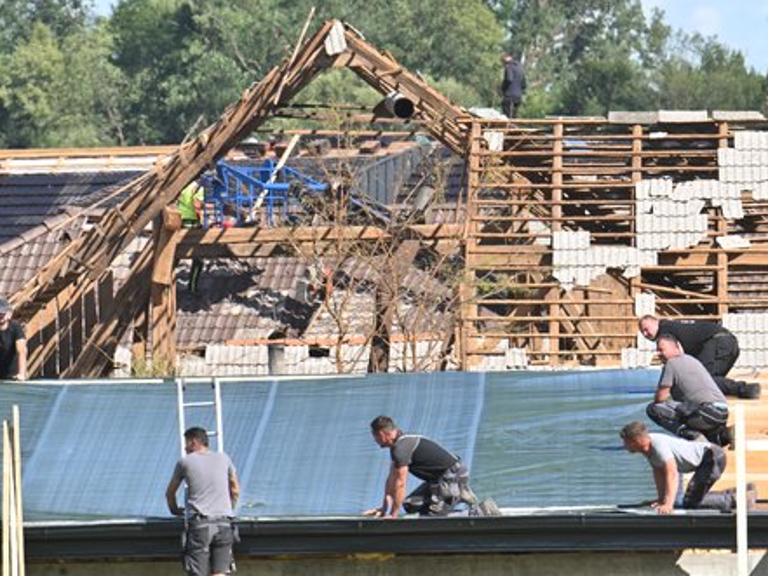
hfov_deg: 2.0
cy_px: 288
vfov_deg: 1.5
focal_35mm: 981
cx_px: 381
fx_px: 21771
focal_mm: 600
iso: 500
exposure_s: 1/320
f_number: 14
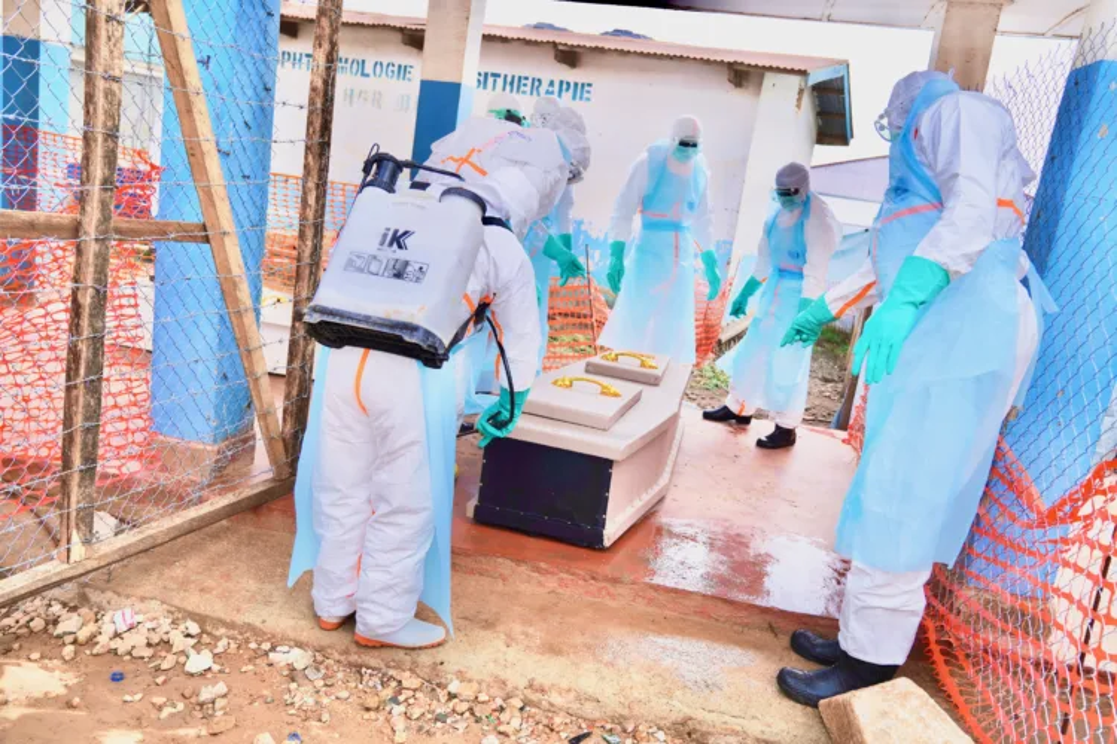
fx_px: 900
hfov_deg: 63.7
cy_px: 372
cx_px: 558
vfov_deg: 45.0
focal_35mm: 29
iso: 100
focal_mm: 29
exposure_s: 1/320
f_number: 4
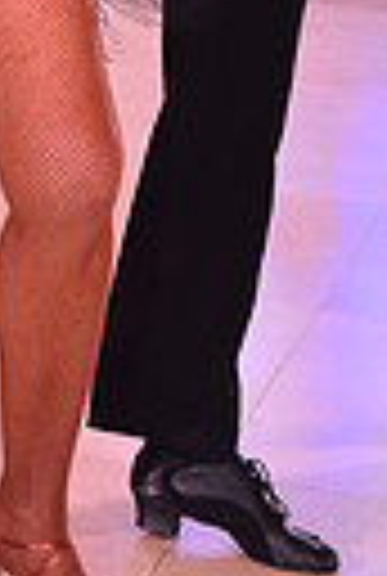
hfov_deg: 6.9
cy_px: -243
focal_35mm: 199
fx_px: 3191
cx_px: -11
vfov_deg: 10.0
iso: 2500
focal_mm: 44
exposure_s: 1/320
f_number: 6.3
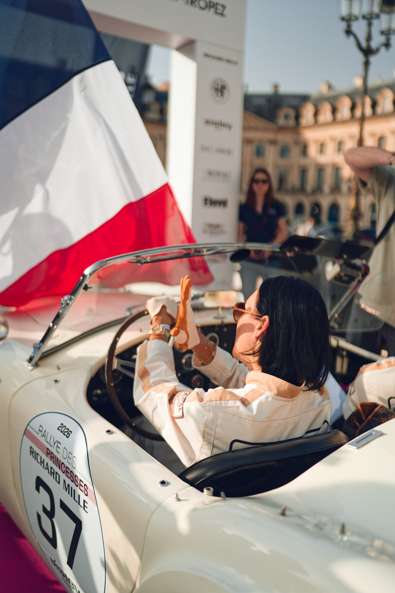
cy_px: 296
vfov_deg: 54.4
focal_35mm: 35
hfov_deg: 37.8
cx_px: 198
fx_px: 576
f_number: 1.4
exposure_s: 1/2500
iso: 100
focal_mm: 35
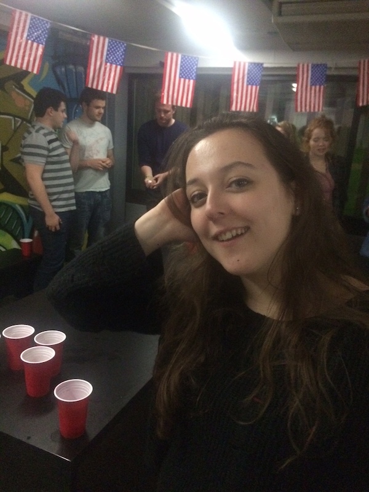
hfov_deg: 48.2
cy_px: 246
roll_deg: -3.5
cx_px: 184
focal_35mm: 29
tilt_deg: -15.9
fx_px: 412
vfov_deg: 61.7
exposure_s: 1/15
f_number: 2.2
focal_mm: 4.15
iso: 640
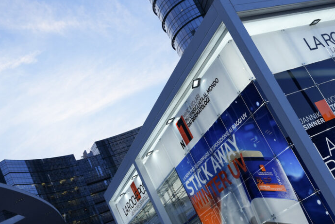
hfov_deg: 41.6
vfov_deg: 29.2
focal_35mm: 46
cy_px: 115
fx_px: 428
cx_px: 247
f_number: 5.6
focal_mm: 31
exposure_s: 1/250
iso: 320
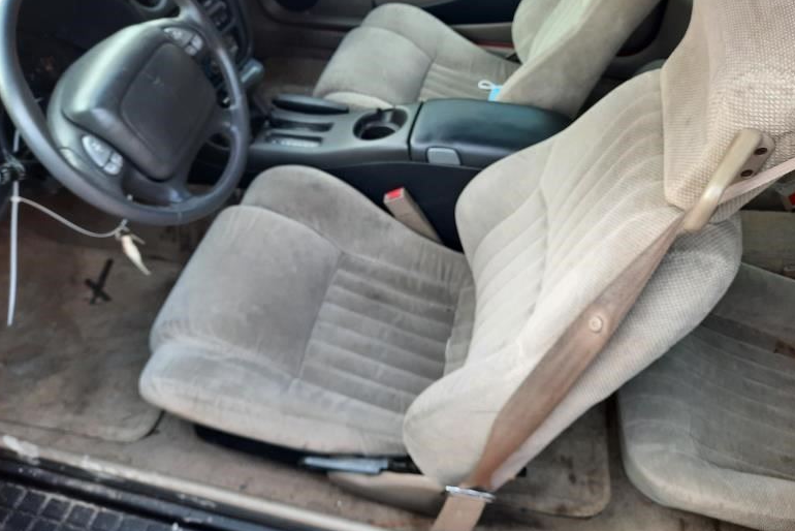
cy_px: 250
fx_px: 596
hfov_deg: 67.4
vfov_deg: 47.9
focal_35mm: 27
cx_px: 387
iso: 80
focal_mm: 4.6
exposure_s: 1/60
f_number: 2
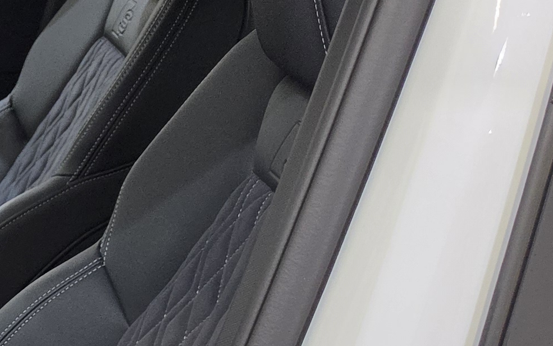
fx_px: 1492
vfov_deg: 12.6
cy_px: 509
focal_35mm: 99
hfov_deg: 16.6
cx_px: -515
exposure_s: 1/100
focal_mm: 6.5
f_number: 1.4
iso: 200
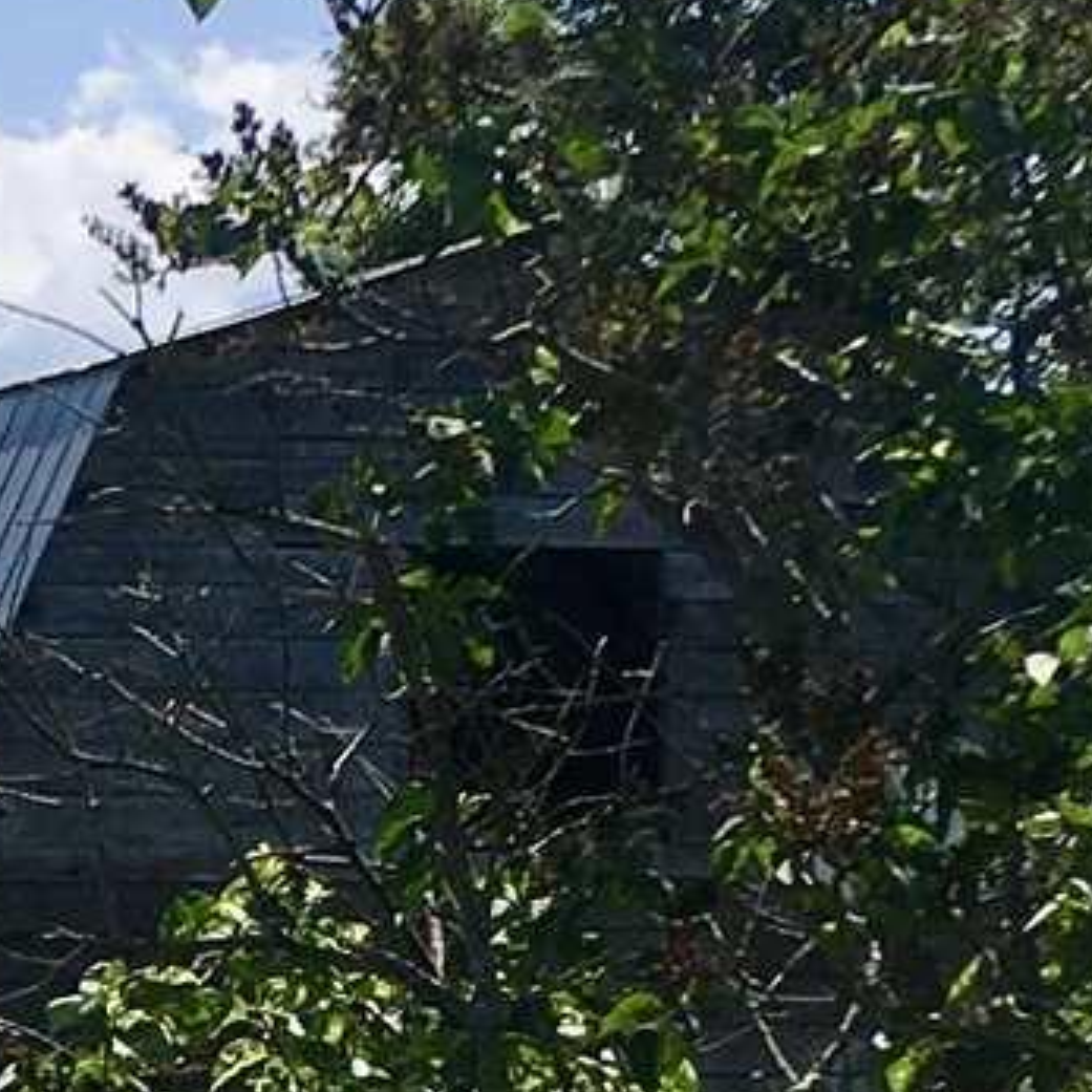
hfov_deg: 9.8
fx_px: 6067
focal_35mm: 170
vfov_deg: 10.1
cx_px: -853
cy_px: 1463
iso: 25
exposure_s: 1/2331
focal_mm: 4.15
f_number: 2.2
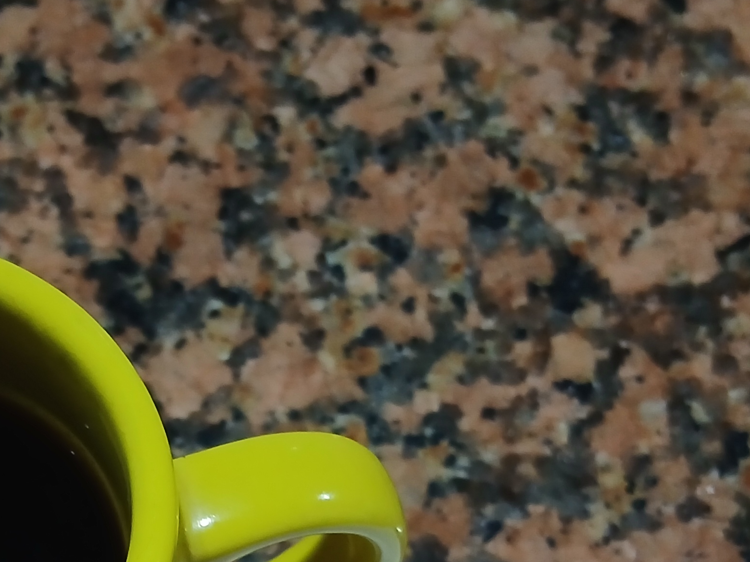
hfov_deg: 28.3
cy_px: 705
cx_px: 228
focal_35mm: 68
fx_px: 1473
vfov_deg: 20.0
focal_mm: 3.98
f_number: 1.8
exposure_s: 1/30
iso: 250
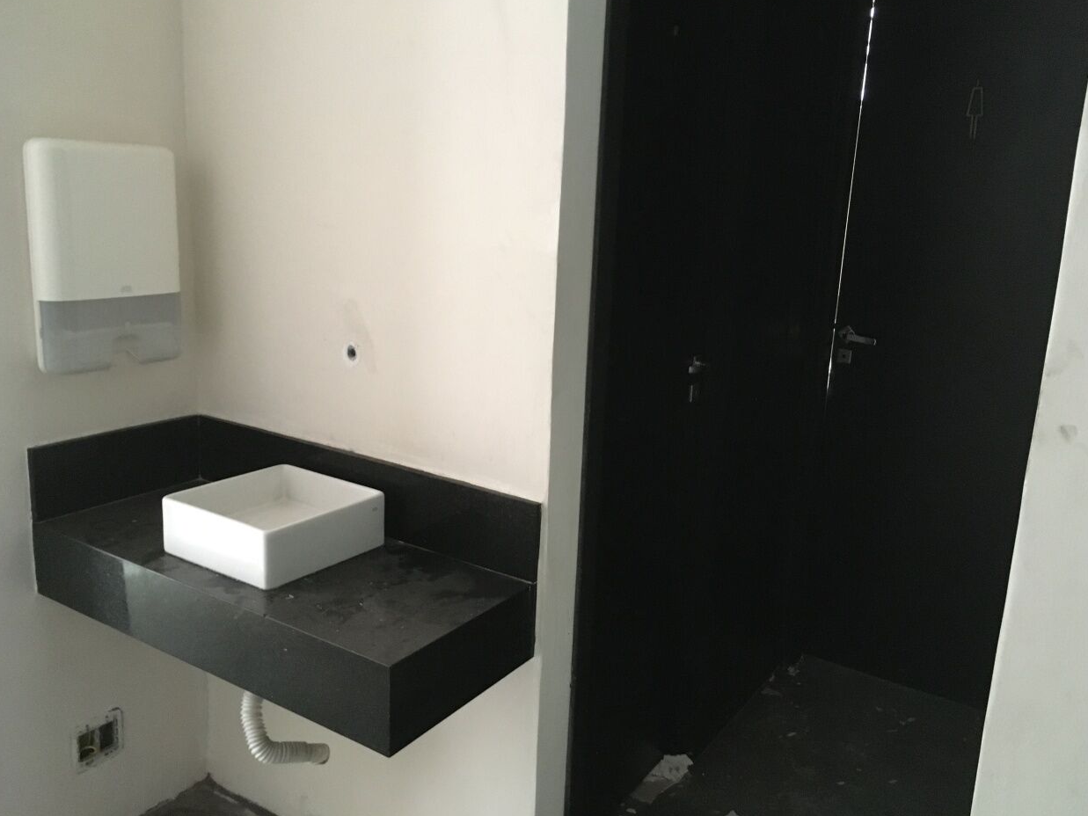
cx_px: 554
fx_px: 943
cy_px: 396
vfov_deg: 46.8
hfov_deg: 60.0
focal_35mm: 30
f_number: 2.2
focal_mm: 4.15
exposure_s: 1/15
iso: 250
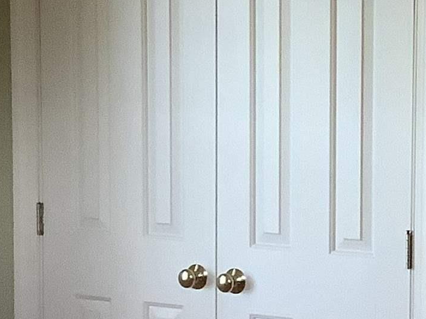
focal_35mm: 134
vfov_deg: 11.0
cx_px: 482
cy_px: 217
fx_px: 1649
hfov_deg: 14.3
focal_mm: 3.3
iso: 250
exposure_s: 1/60
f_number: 2.4
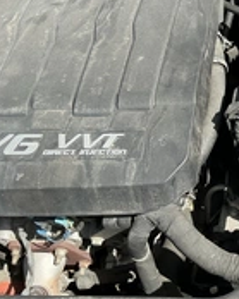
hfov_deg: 21.2
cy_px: 120
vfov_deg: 30.0
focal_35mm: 63
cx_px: 335
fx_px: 558
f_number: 1.8
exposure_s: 1/568
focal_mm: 3
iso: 25
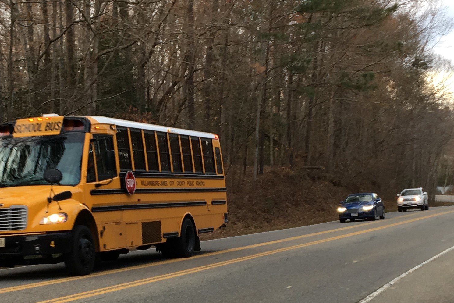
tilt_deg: -3.8
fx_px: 555
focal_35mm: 44
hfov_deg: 44.4
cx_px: 201
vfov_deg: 30.5
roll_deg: +1.2
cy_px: 175
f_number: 2.2
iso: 40
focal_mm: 4.15
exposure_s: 1/120
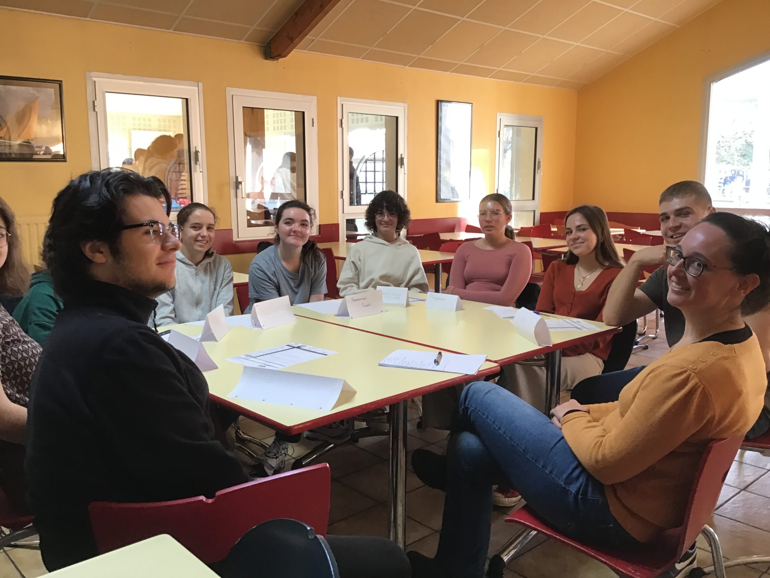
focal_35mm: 31
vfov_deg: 45.4
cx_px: 385
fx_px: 690
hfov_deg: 58.4
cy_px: 289
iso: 100
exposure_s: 1/33
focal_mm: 3.3
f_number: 2.4
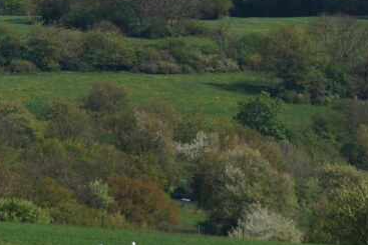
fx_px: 7526
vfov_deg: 1.9
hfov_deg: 2.8
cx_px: 124
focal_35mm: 736
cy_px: -63
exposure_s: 1/1000
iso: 400
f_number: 9.5
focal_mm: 150
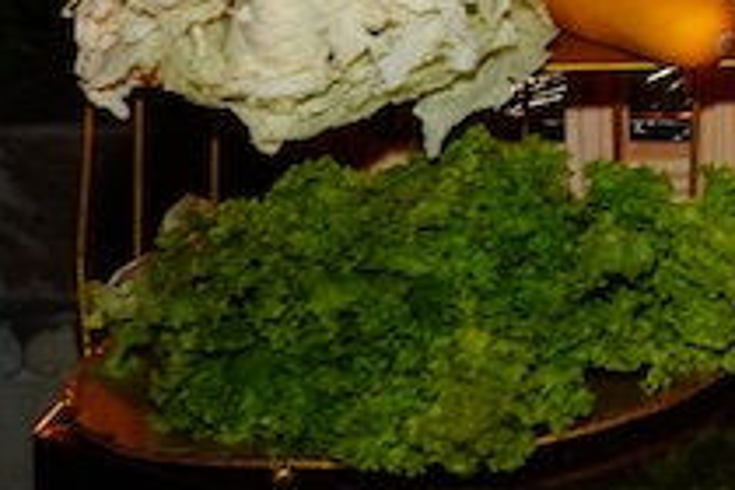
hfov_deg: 8.7
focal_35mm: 206
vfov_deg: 6.4
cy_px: -623
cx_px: 1981
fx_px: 4206
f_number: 4
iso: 1600
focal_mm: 36
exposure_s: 1/200
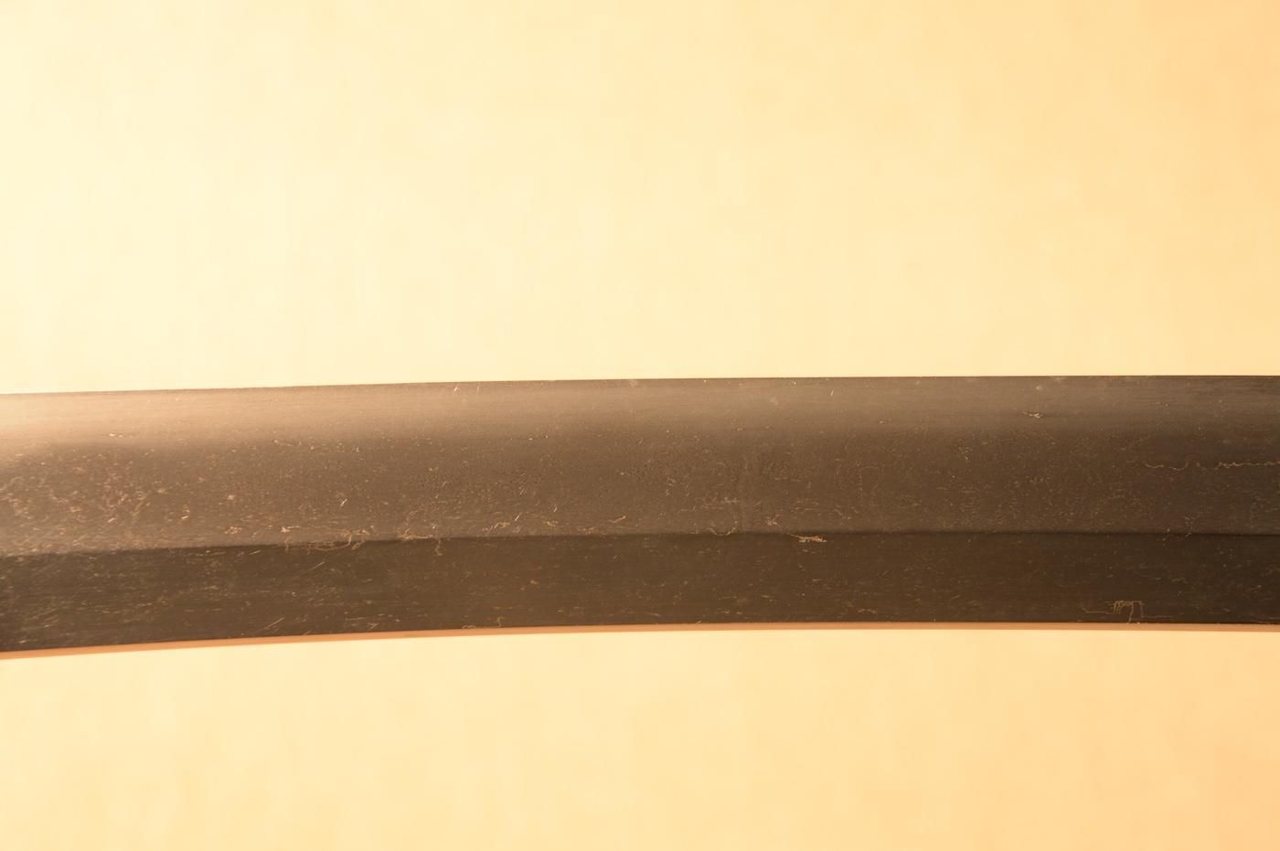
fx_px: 5062
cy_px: 426
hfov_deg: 14.4
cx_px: 640
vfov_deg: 9.6
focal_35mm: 142
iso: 400
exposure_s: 1/1.6
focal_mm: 95
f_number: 11
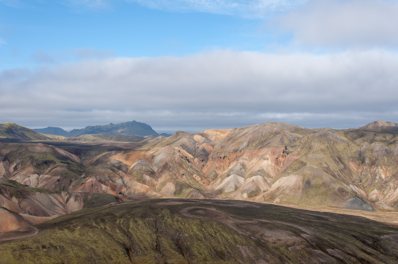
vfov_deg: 35.4
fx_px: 414
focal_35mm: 38
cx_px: 199
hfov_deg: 51.3
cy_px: 132
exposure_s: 1/640
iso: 160
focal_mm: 25
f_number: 5.6
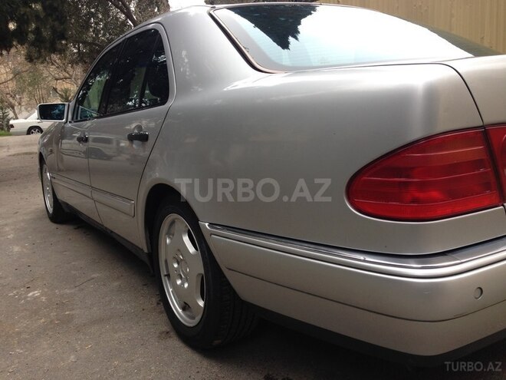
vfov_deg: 42.9
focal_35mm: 33
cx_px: 253
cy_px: 190
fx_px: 482
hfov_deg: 55.4
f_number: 2.4
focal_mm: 4.12
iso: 50
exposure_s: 1/148
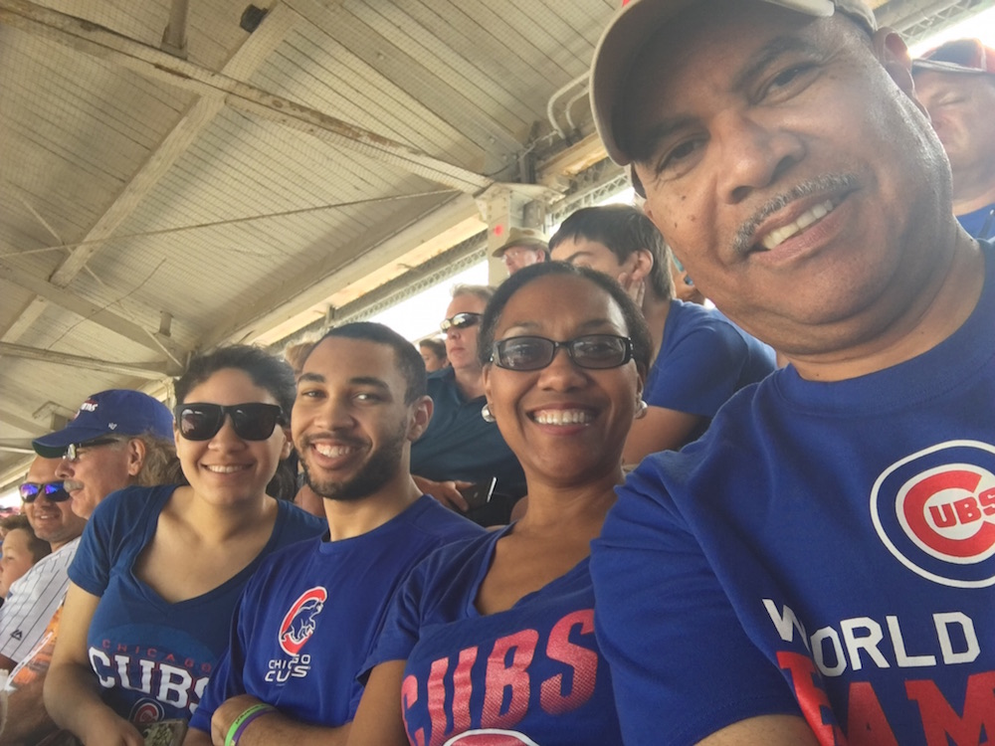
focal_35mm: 31
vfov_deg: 45.4
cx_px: 498
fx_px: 891
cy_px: 373
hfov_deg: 58.4
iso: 32
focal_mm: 2.65
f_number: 2.2
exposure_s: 1/60
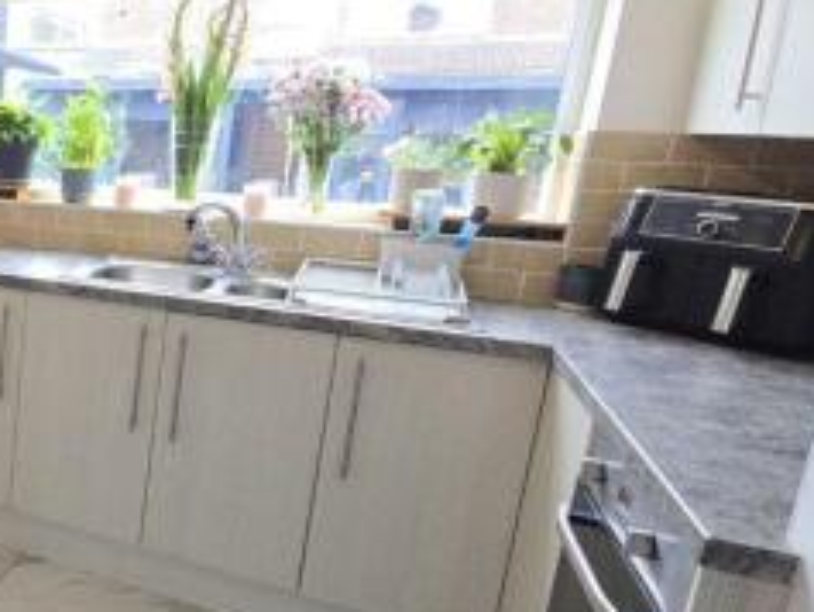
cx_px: -177
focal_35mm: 32
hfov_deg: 39.6
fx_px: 753
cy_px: 304
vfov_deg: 44.2
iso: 64
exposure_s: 1/50
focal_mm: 2.2
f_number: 2.2
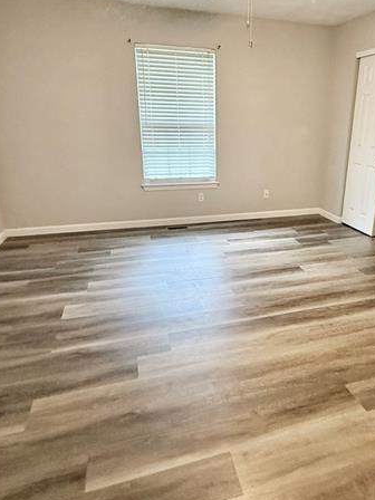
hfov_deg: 56.0
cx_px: 239
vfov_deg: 71.4
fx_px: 347
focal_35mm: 24
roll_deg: -0.9
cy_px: 227
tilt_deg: -16.6
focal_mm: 2.22
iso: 500
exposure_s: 1/60
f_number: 2.2
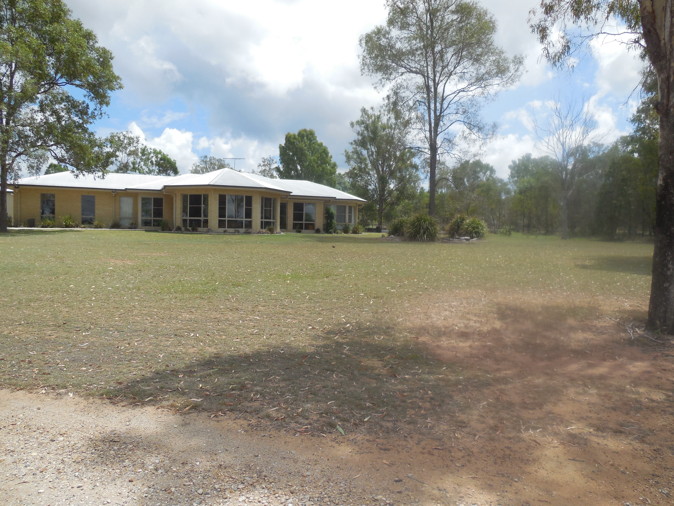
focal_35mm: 25
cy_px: 253
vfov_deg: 54.9
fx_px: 487
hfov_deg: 69.4
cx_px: 337
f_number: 3.1
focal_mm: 4.5
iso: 125
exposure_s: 1/1600
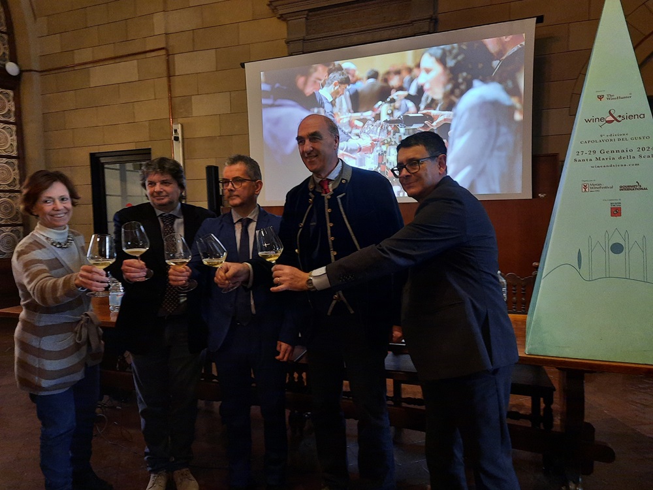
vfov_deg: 54.9
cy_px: 245
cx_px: 326
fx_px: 472
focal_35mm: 25
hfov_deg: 69.4
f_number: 2
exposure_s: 1/25
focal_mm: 4.6
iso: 320
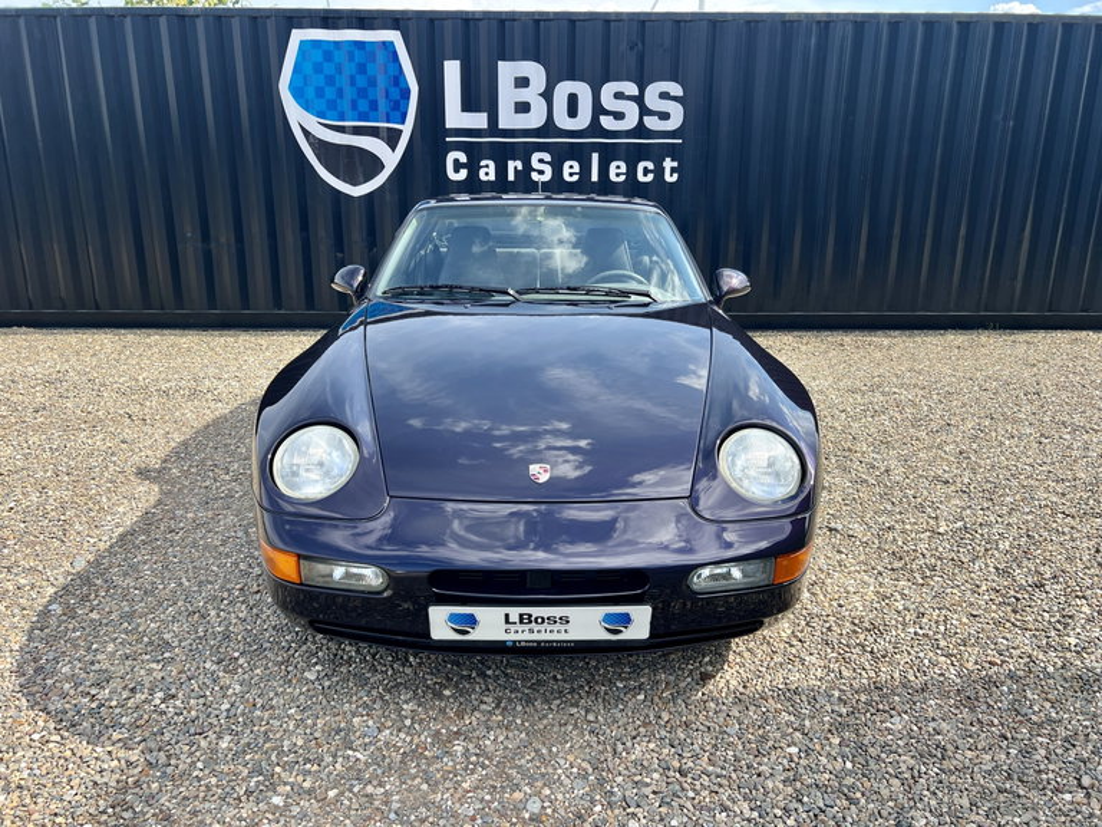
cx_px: 551
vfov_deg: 53.1
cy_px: 414
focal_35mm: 26
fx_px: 828
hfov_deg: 67.3
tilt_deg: -16.6
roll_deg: -0.7
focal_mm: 5.7
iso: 50
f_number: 1.5
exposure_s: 1/1621
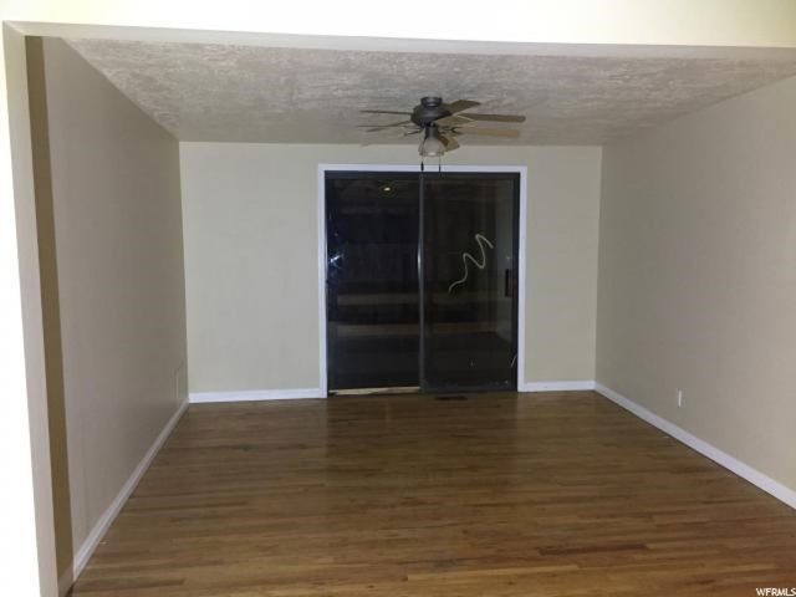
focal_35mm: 29
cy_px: 298
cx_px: 398
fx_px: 667
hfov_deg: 61.7
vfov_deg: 48.2
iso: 250
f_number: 2.2
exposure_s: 1/15
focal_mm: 4.15
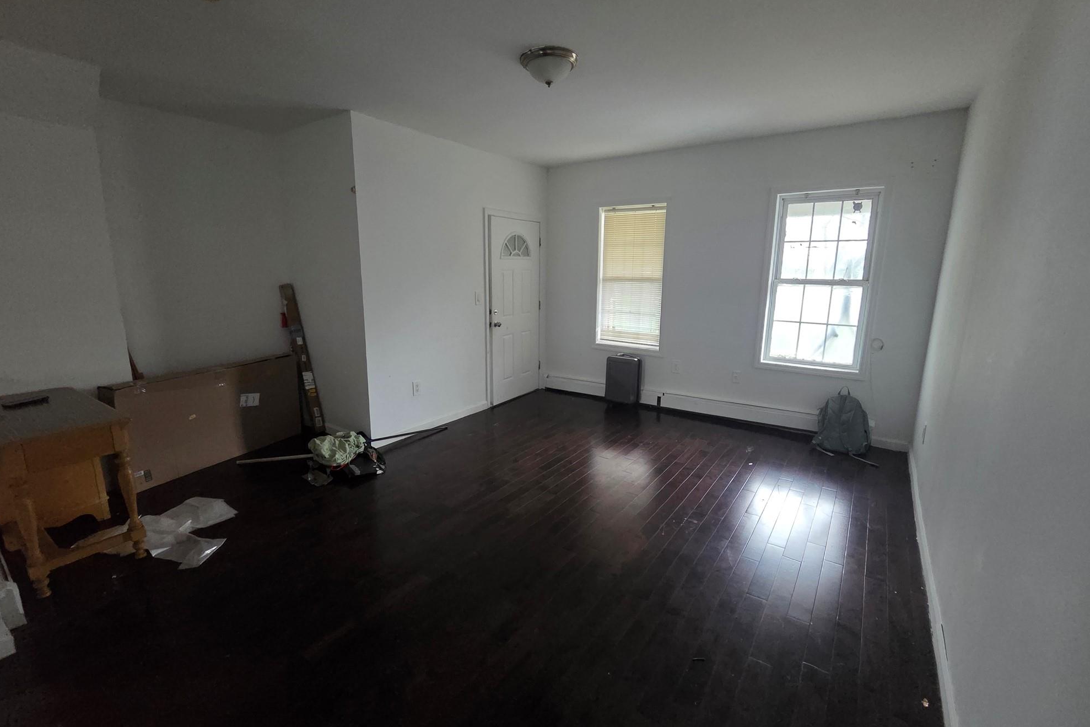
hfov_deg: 104.2
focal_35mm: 14
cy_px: 357
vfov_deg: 81.2
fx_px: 424
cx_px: 535
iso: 1600
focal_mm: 2.2
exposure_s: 1/60
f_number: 2.2
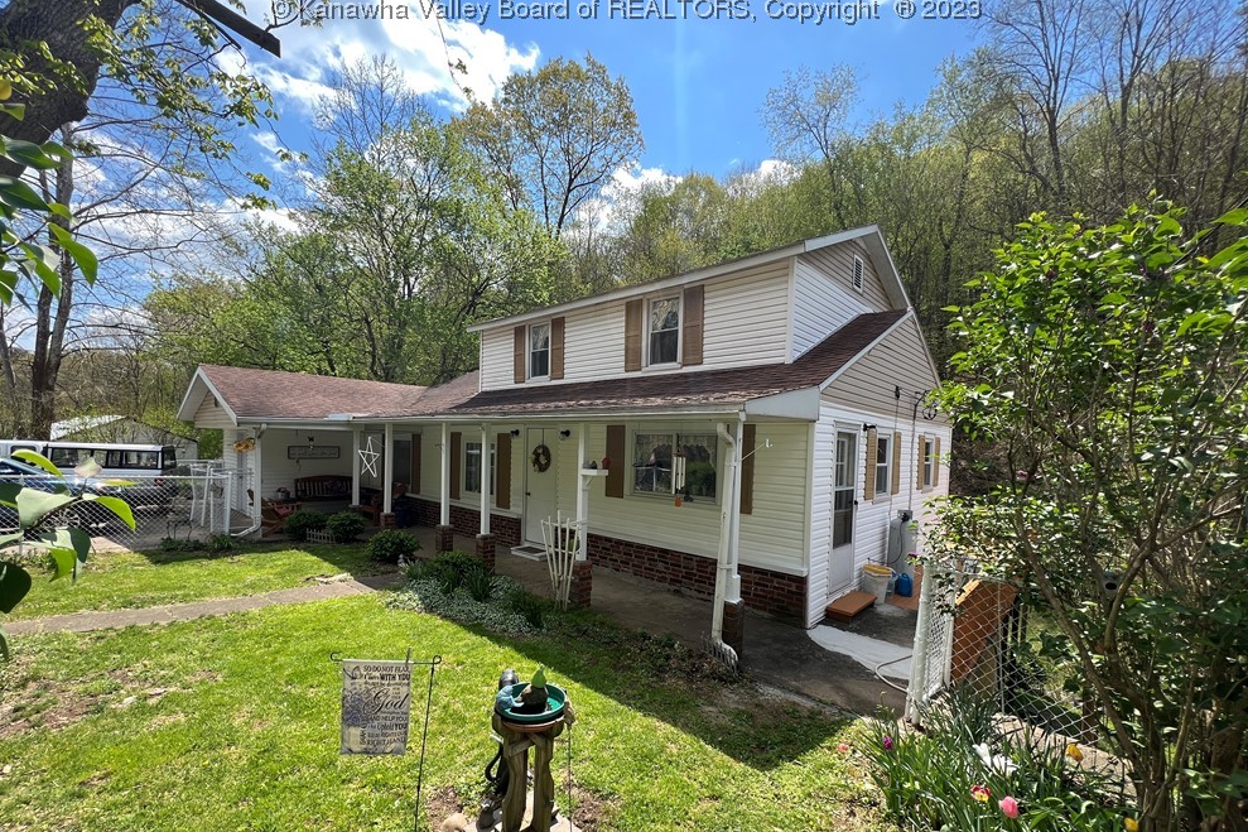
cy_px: 470
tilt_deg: -3.7
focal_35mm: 14
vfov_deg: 80.8
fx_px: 485
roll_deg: -1.6
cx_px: 625
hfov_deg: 104.3
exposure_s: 1/622
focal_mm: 1.57
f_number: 1.8
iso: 32
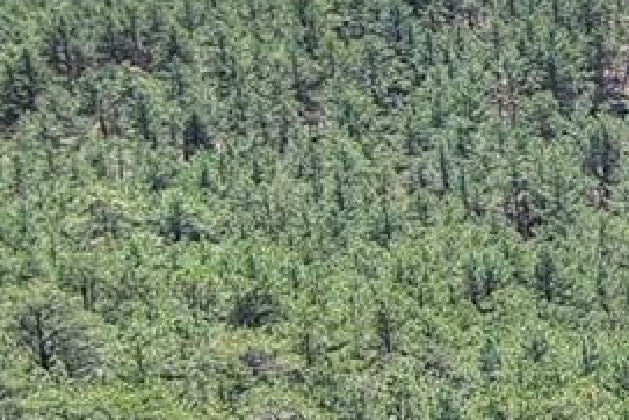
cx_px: 1402
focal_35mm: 171
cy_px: 114
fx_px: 2989
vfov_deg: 8.0
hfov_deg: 10.6
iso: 100
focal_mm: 10.6
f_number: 2.8
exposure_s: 1/1264
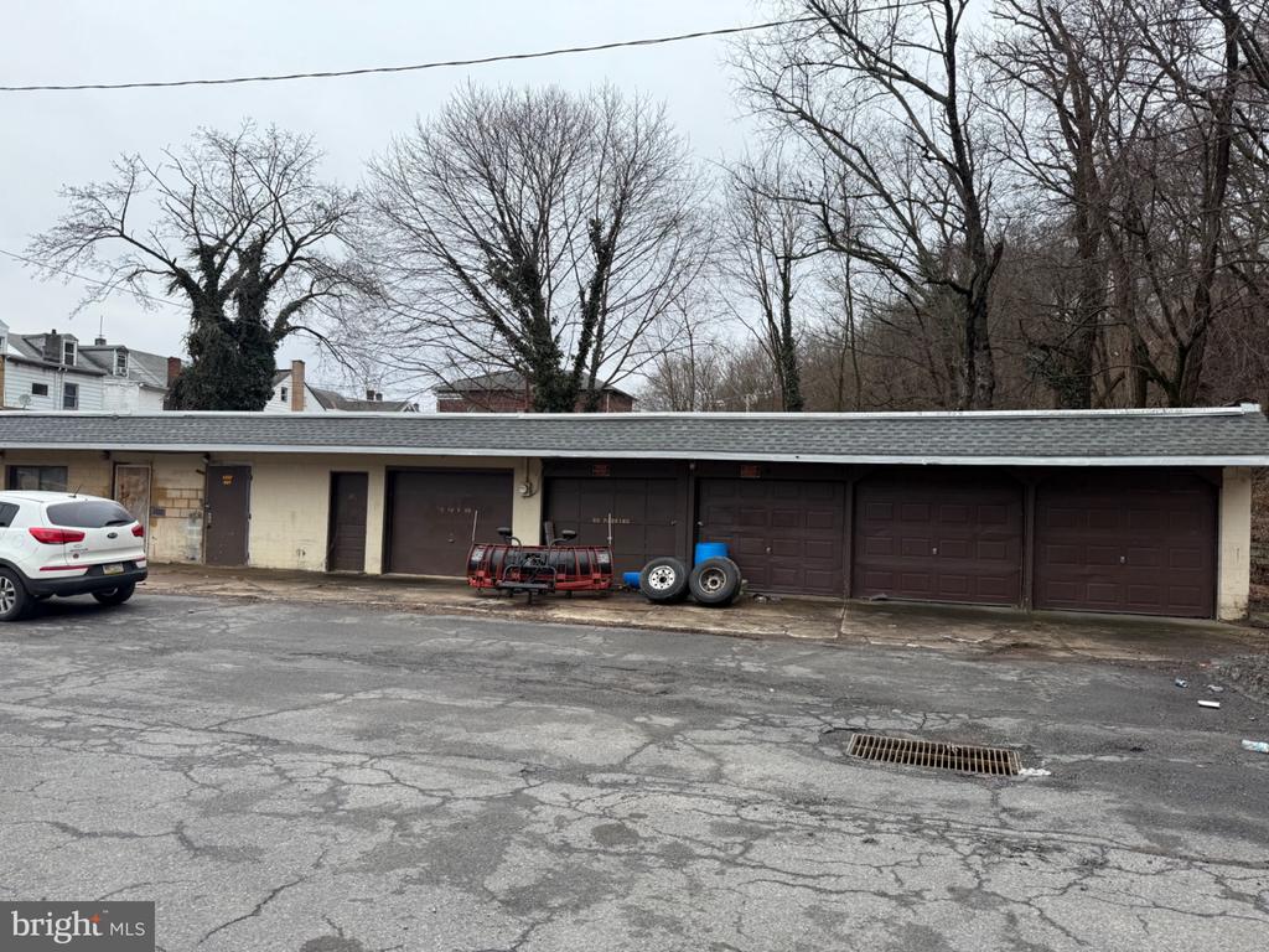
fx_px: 880
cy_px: 476
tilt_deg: +2.0
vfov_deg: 56.8
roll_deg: -1.2
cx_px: 634
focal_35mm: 24
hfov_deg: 71.6
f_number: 1.78
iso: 80
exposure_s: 1/1812
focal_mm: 6.76
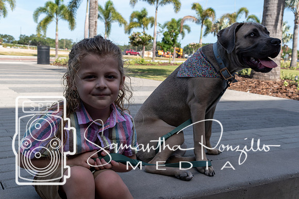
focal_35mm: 40
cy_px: 100
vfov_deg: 33.0
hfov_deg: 47.9
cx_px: 150
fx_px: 336
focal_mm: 27
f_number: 9
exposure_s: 1/320
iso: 200
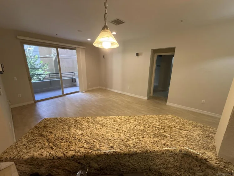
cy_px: 88
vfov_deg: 85.7
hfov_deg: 102.1
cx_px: 117
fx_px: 95
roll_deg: -0.5
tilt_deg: -14.1
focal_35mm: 14
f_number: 2.2
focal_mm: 2.22
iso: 80
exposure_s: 1/30
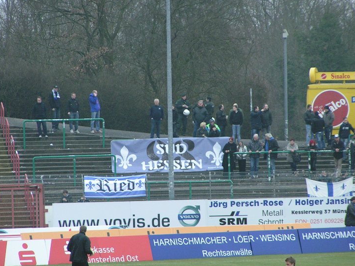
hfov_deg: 5.5
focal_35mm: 362
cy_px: 130
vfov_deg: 4.1
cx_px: 161
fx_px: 3712
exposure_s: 1/400
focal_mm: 49.8
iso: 125
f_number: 3.5
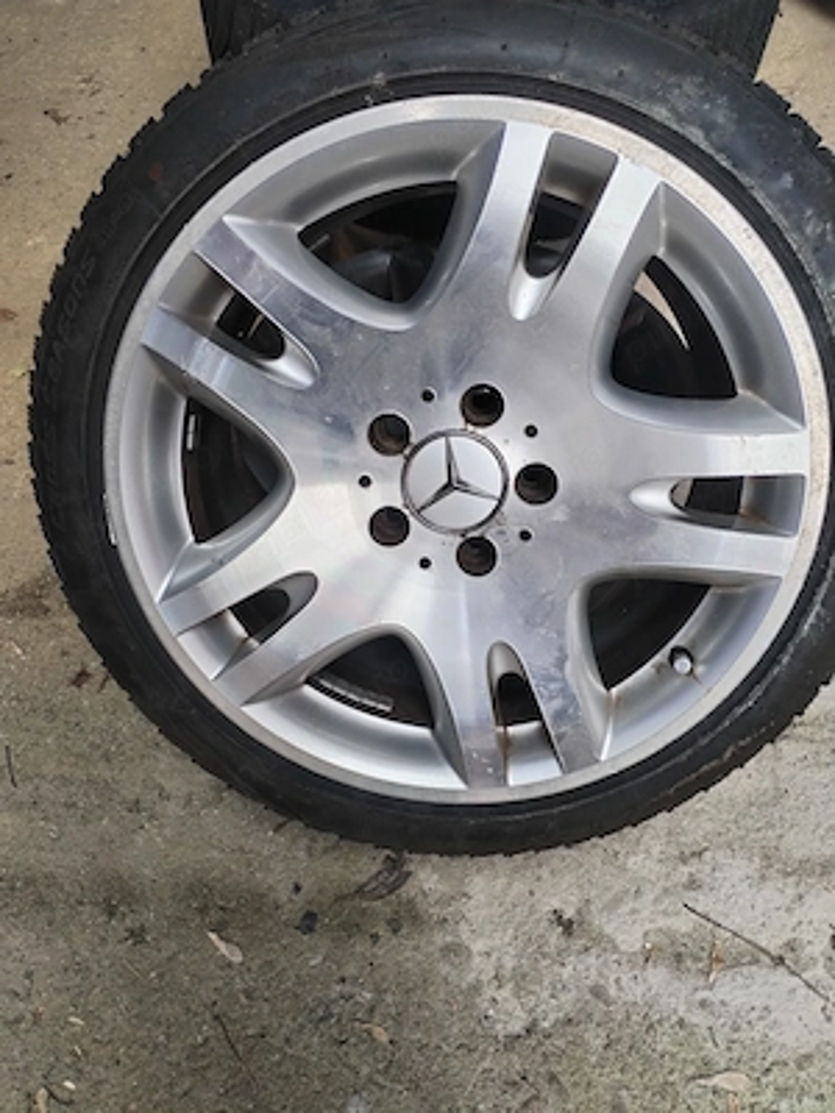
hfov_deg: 53.1
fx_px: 836
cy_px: 556
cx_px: 418
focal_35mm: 26
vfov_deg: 67.3
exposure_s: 1/128
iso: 100
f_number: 1.8
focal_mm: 4.75
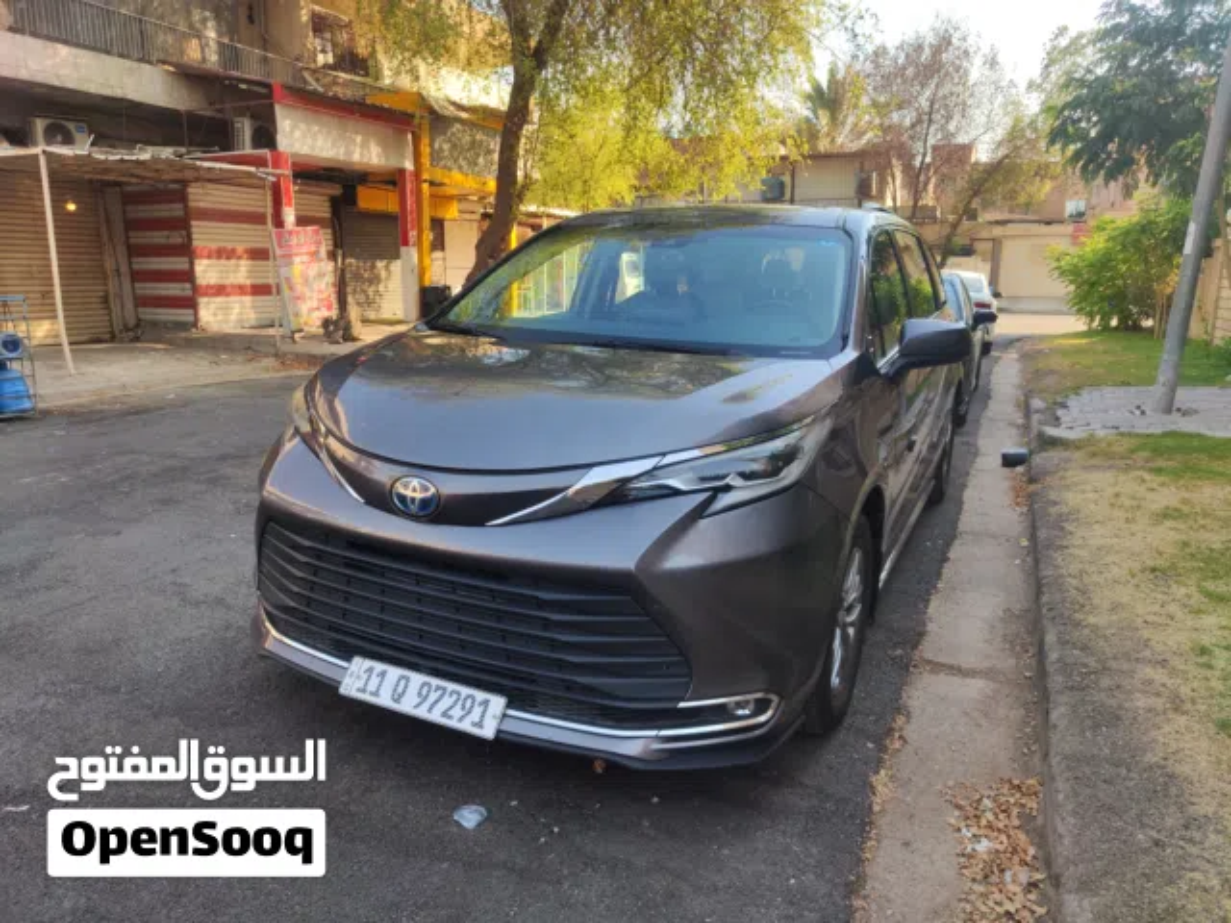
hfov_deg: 71.6
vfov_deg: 56.8
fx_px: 853
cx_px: 616
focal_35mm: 24
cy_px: 462
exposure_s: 1/710
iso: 50
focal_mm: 5.59
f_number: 1.88
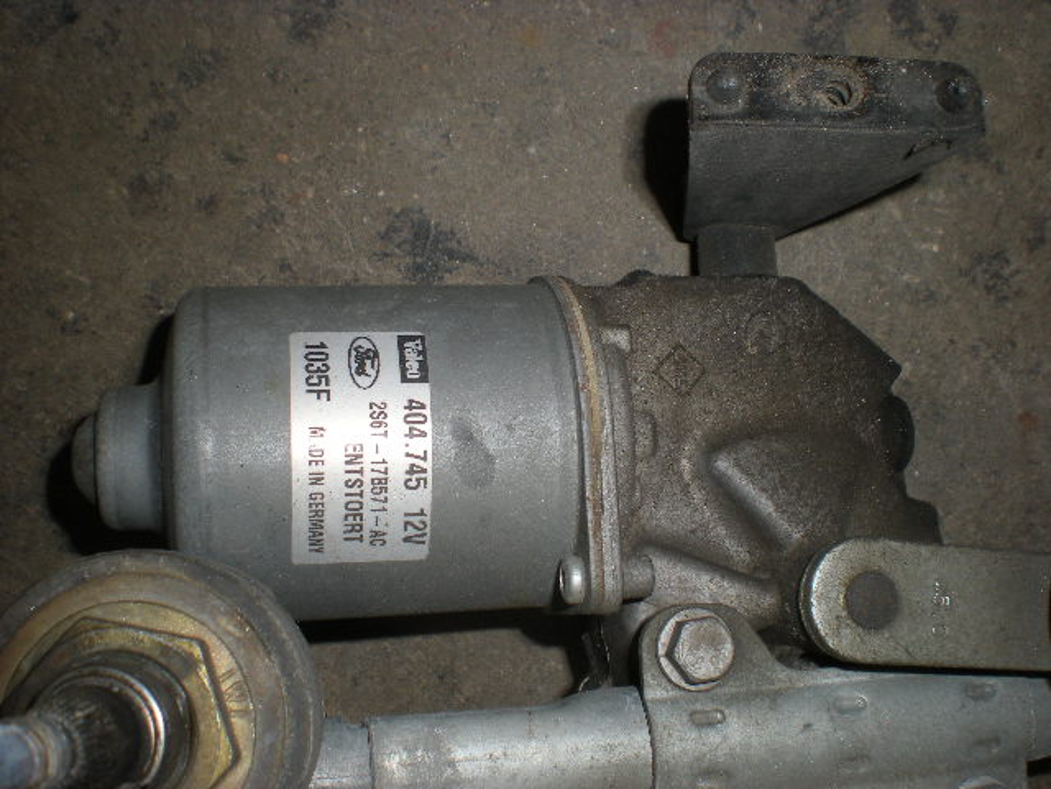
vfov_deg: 37.7
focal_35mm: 38
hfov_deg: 49.0
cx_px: 526
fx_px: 1154
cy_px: 394
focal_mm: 6.3
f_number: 4.6
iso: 64
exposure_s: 1/60
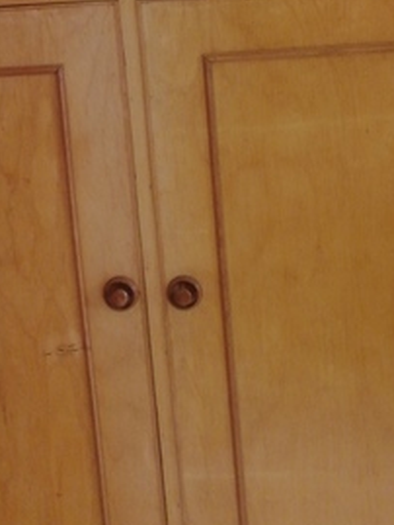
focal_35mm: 58
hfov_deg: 25.2
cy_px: 45
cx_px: 242
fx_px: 880
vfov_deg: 31.5
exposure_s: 1/20
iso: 400
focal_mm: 3.95
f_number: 1.8
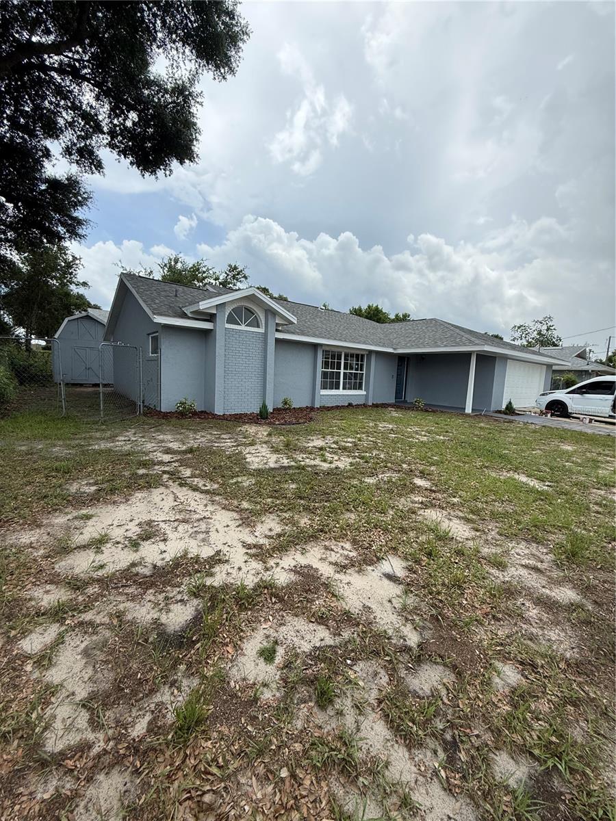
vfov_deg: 102.1
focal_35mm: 14
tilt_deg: -4.8
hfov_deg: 85.7
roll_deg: -1.3
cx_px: 308
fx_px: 332
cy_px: 410
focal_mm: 2.22
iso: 50
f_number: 2.2
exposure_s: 1/1399
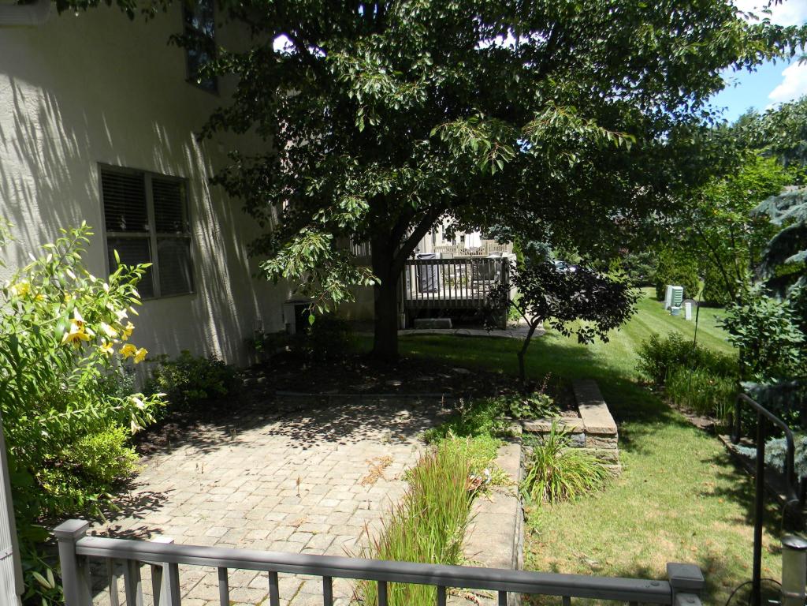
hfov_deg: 63.4
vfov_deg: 49.7
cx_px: 404
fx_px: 653
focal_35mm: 28
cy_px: 303
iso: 80
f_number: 3.5
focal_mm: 5
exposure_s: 1/410
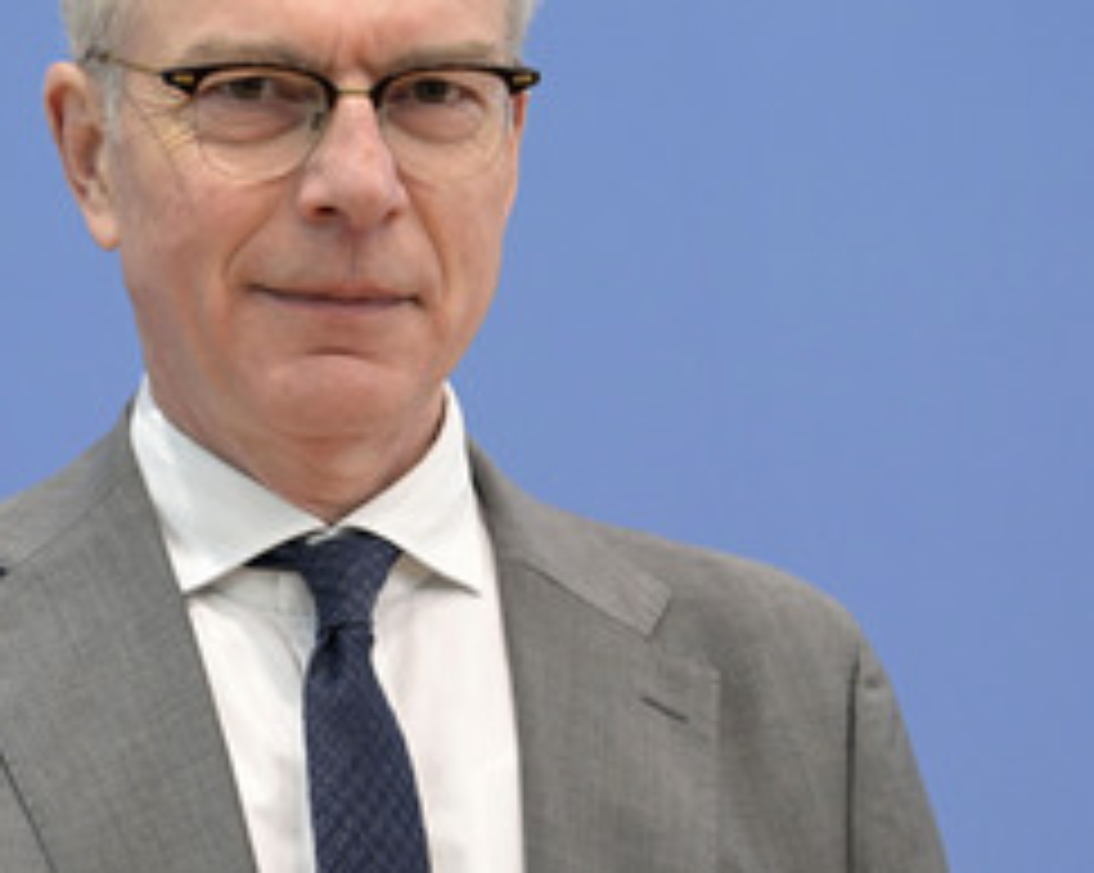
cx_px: 277
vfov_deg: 14.2
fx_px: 3494
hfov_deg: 17.7
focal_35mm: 108
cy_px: 351
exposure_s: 1/500
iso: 5000
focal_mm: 62
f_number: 5.6
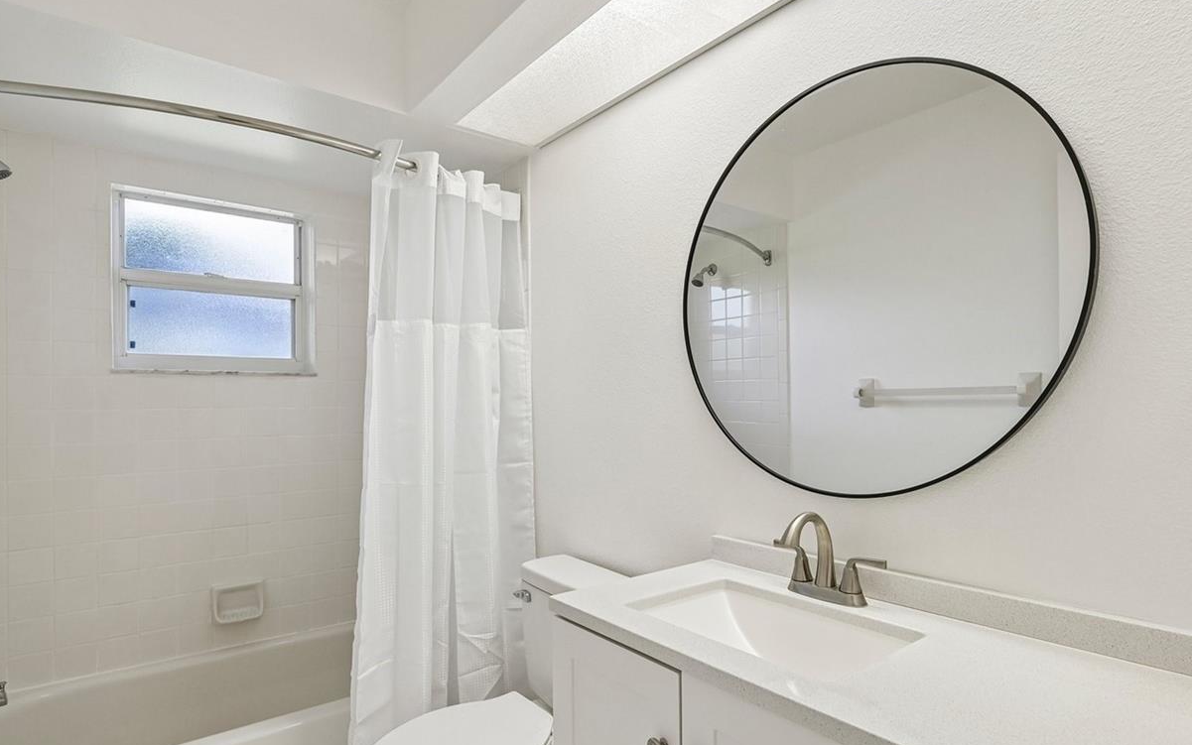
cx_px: 596
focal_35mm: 19
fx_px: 617
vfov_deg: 62.1
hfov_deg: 88.0
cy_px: 407
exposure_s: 1/100
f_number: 8
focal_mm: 14
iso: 400
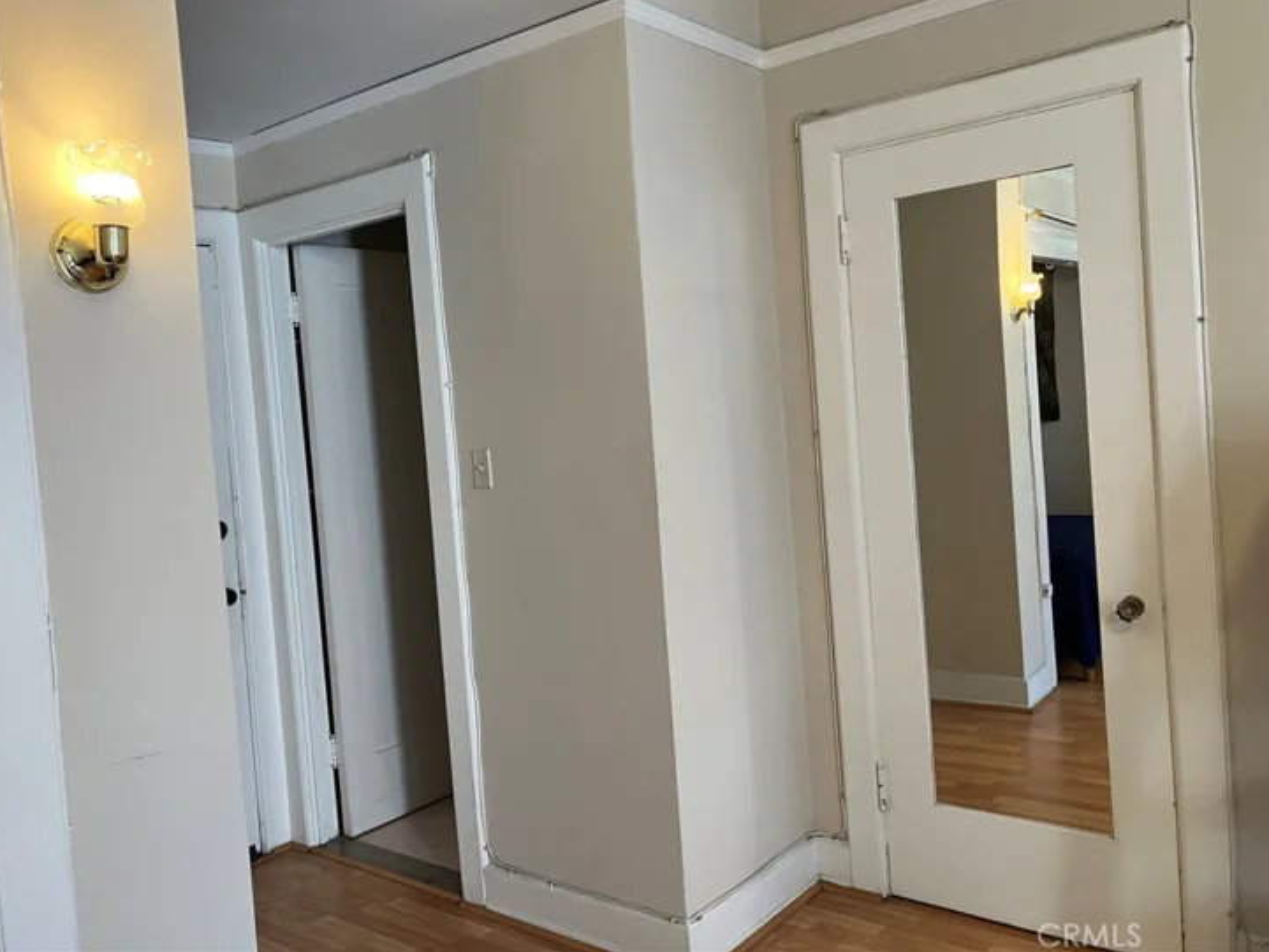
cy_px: 461
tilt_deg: -2.1
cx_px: 622
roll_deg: +3.9
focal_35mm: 29
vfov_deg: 48.2
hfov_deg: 61.6
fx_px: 1063
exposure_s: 1/60
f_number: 1.8
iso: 80
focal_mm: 3.99
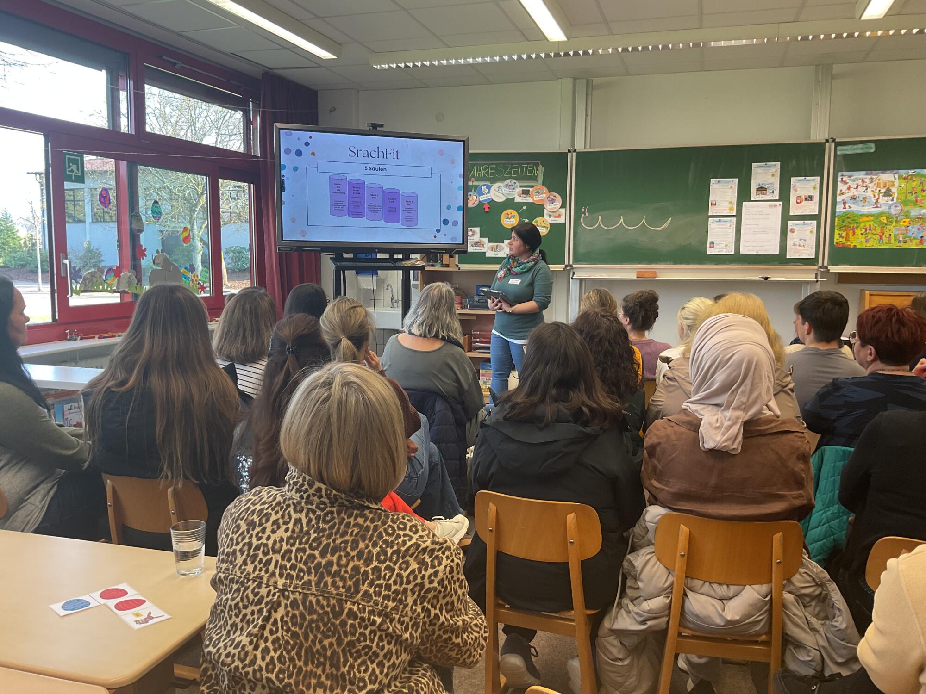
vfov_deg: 48.2
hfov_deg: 61.7
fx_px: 776
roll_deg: -0.3
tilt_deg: -8.2
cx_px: 463
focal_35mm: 29
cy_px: 347
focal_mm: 3
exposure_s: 1/50
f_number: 1.8
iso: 50
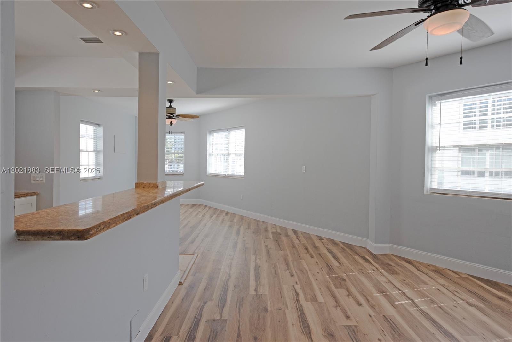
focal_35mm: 21
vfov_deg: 59.5
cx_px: 256
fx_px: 299
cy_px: 171
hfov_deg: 81.2
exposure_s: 1/200
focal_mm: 21
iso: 400
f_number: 7.1
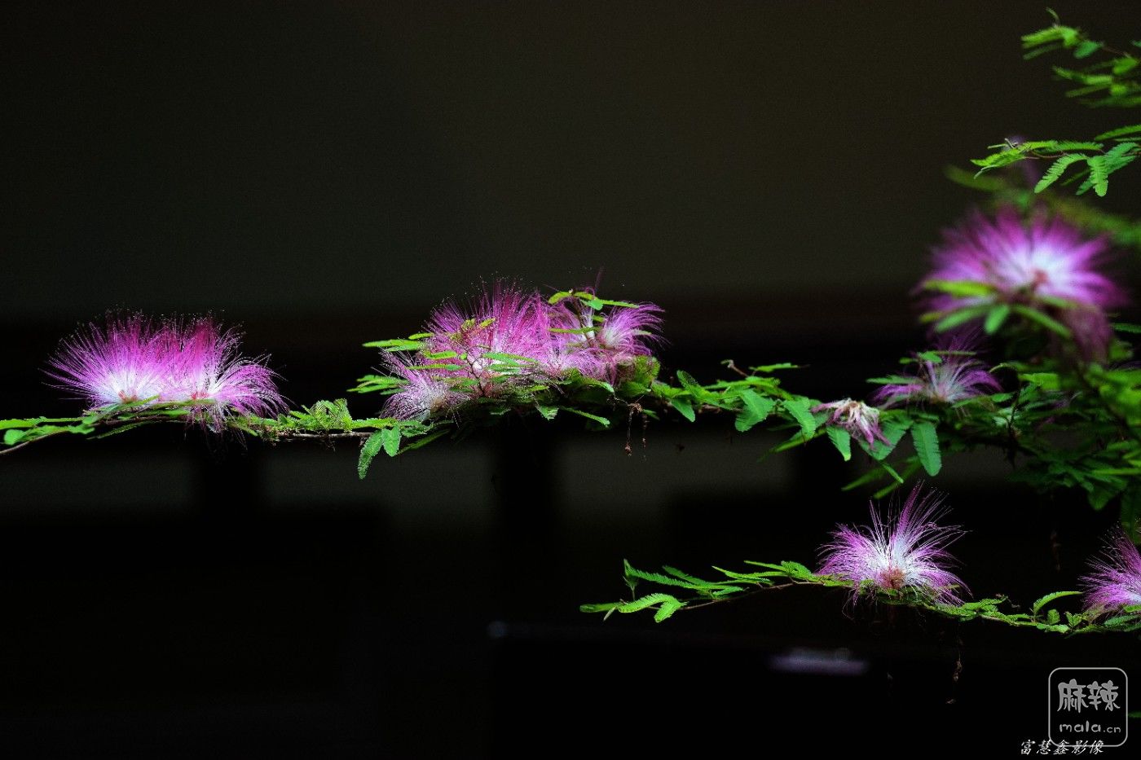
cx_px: 570
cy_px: 380
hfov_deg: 10.3
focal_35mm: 200
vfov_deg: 6.9
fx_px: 6338
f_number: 5.6
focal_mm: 200
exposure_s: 1/100
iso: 400
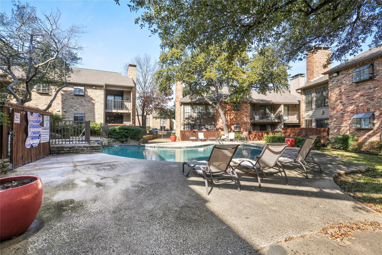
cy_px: 128
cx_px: 191
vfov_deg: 72.0
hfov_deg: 95.0
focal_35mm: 16
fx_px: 175
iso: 125
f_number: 9
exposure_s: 1/125
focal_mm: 11
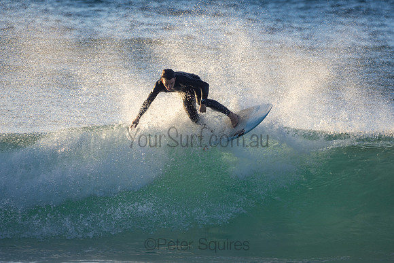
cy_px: 132
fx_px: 8210
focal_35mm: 750
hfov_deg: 2.7
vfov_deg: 1.8
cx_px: 197
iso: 180
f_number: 5.6
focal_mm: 500
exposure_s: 1/500
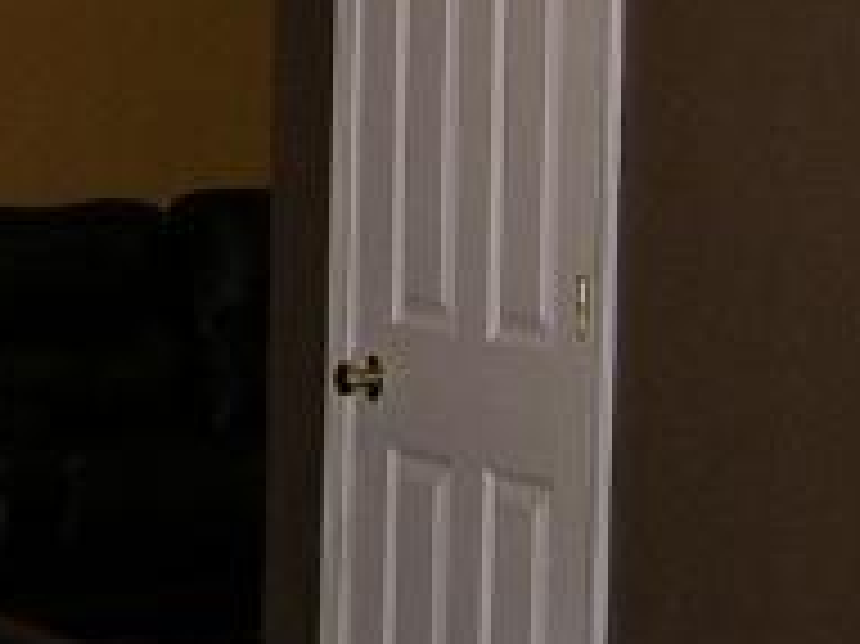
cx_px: -131
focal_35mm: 188
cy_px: 306
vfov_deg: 7.9
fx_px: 4668
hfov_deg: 10.4
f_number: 2.8
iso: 100
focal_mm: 8.9
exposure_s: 1/60.1
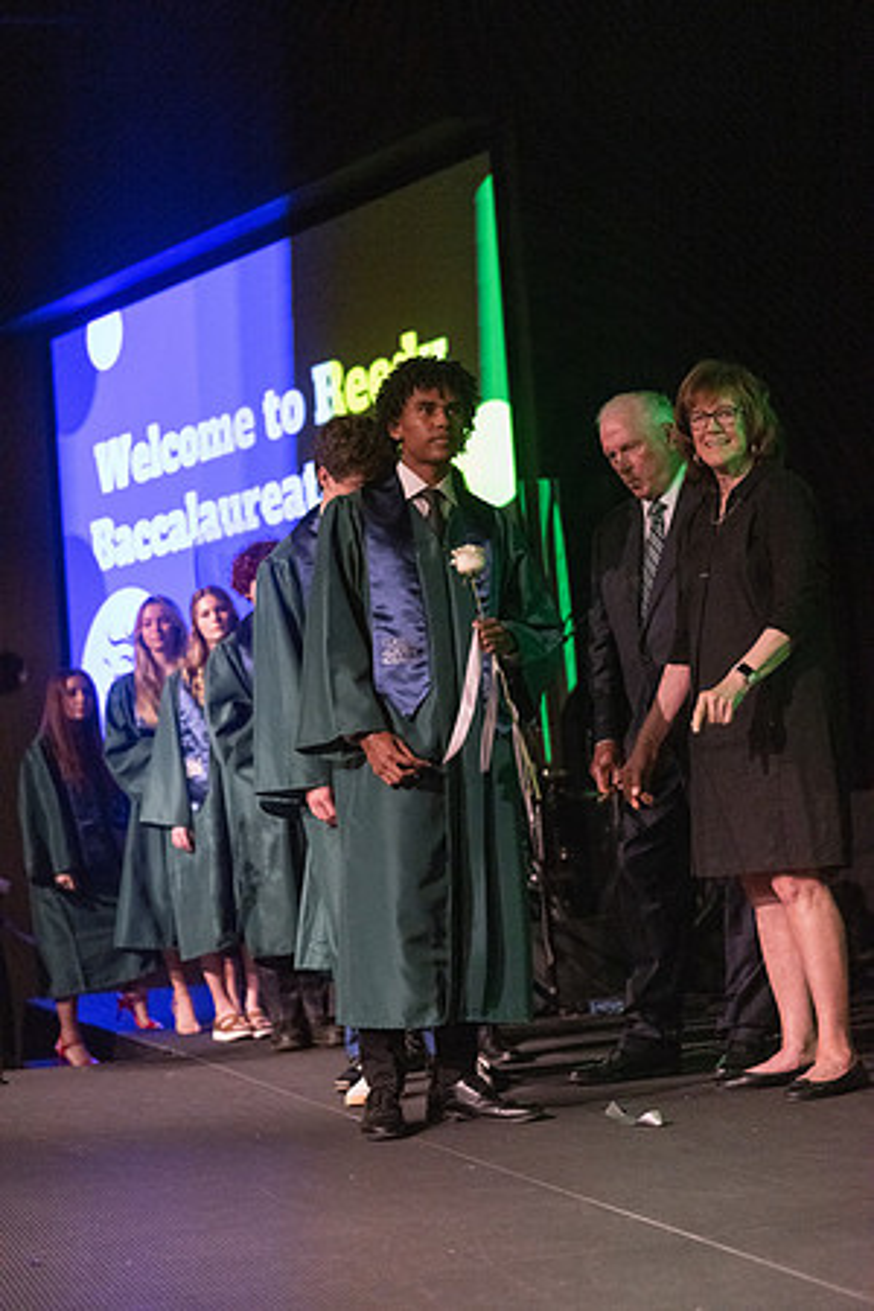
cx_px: 437
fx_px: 2549
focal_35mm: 70
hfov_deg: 19.5
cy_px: 656
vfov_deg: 28.8
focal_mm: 70
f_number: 2.8
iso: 16000
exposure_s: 1/1000
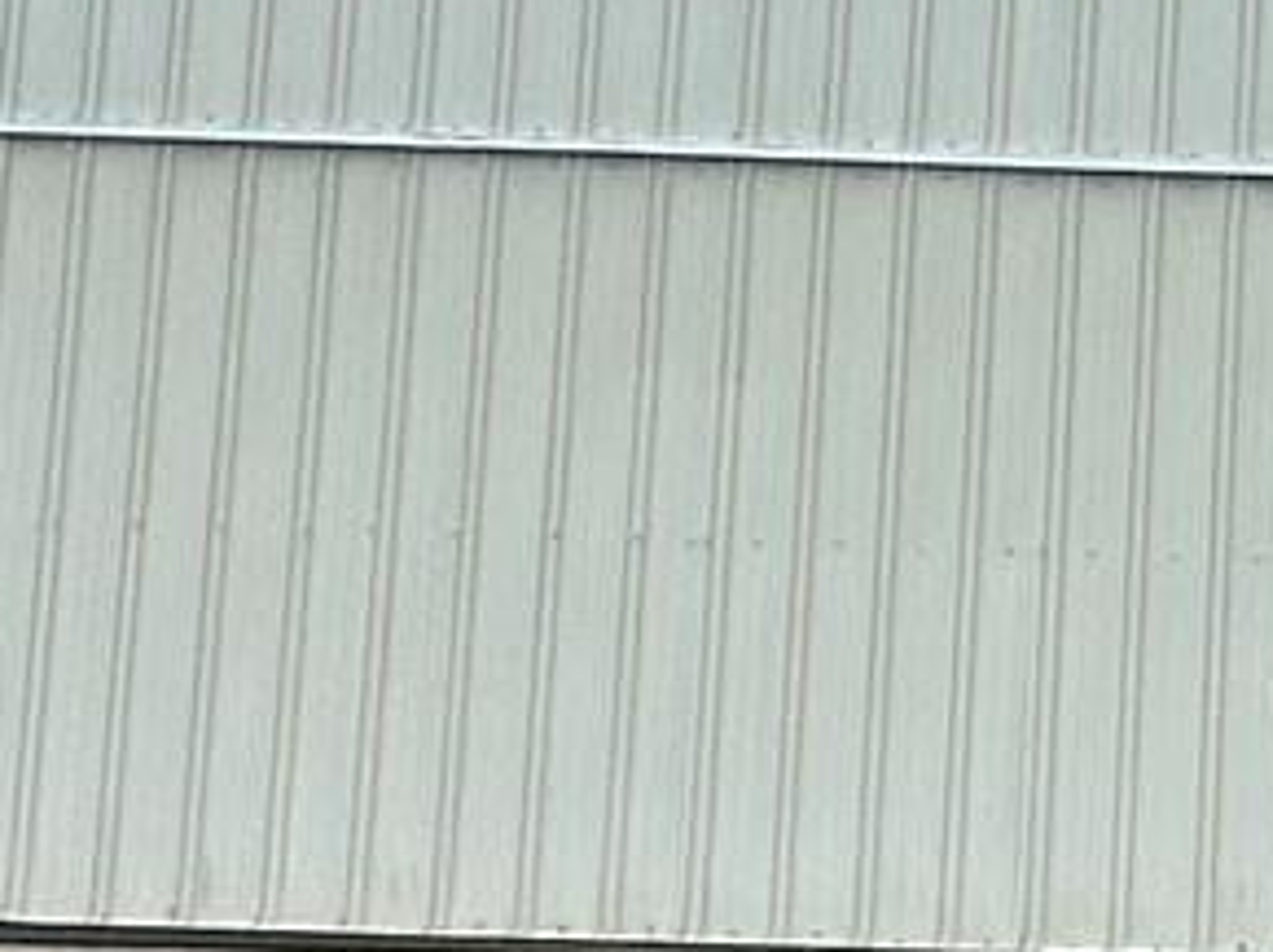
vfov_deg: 14.9
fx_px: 3638
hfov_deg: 17.8
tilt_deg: +8.1
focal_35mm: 99
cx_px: 1892
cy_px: 294
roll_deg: -2.2
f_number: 2.2
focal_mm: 2.22
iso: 40
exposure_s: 1/842
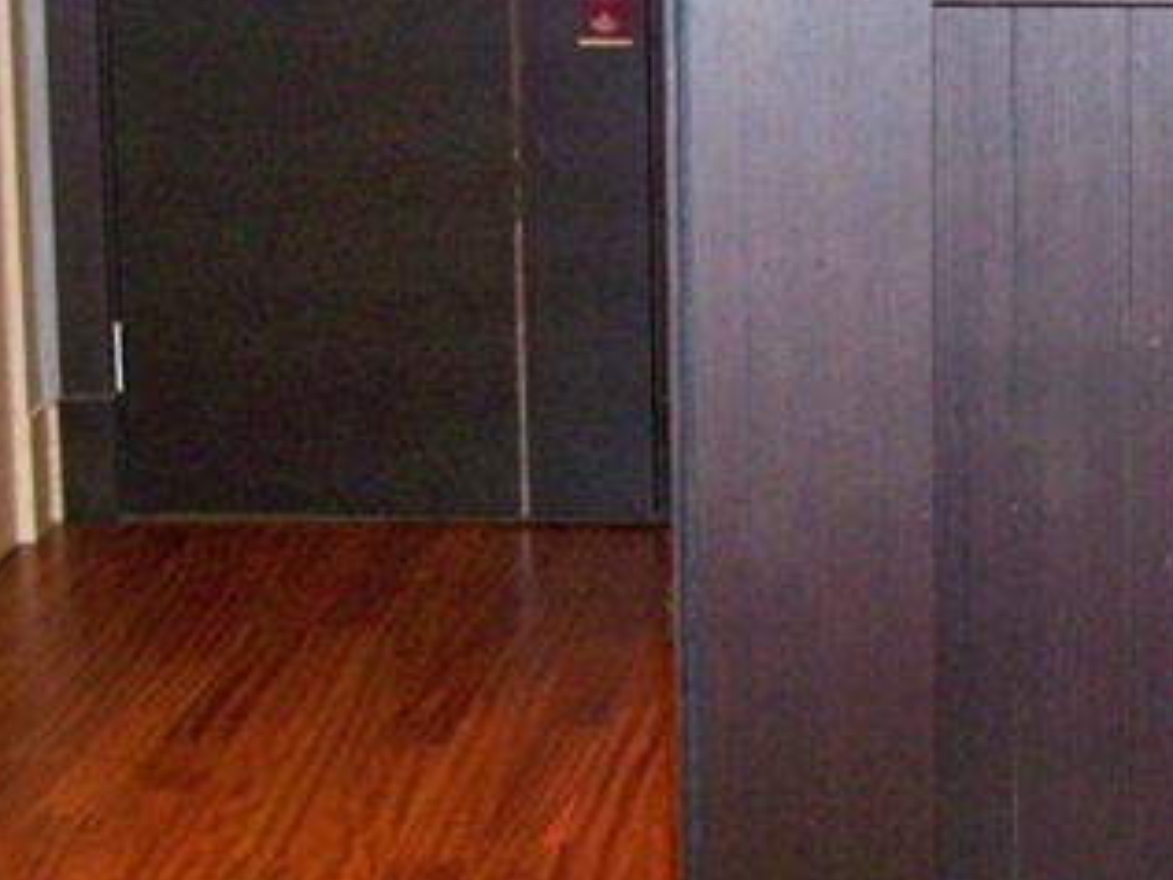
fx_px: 3661
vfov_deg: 13.5
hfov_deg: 17.8
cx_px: 1114
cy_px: 2
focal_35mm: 108
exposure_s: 1/30
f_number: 2.8
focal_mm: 6.3
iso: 160
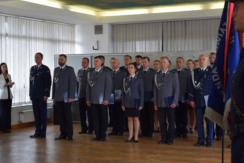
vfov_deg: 21.4
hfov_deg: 31.6
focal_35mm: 64
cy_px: 74
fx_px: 431
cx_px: 125
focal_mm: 35
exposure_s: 1/60
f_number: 4.5
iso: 640
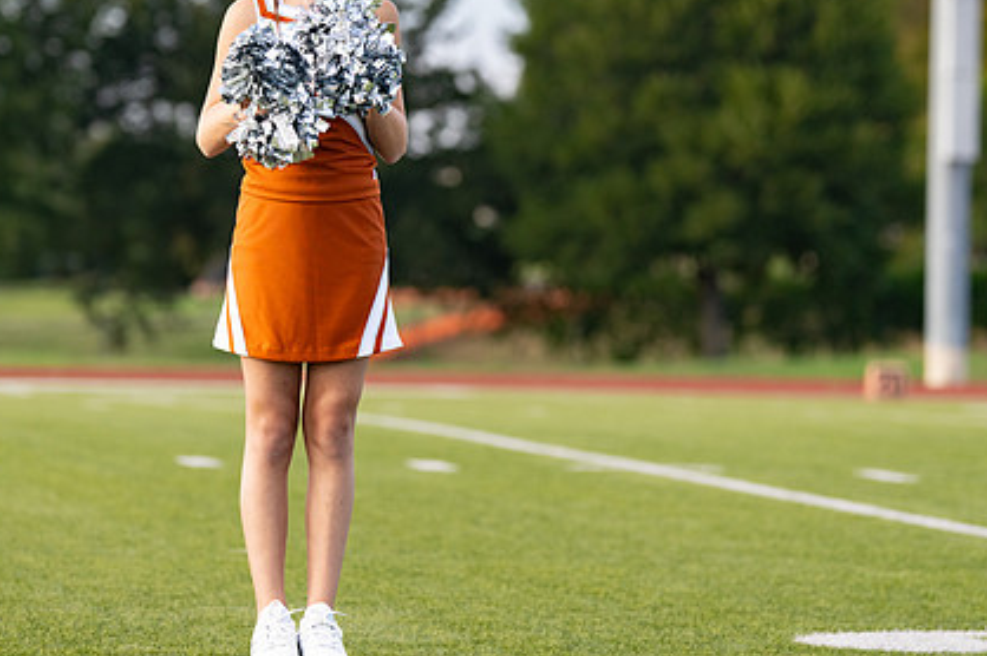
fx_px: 5588
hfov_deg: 10.1
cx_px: 369
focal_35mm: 204
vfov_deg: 6.7
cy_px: 163
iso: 400
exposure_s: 1/2500
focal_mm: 118
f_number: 2.8
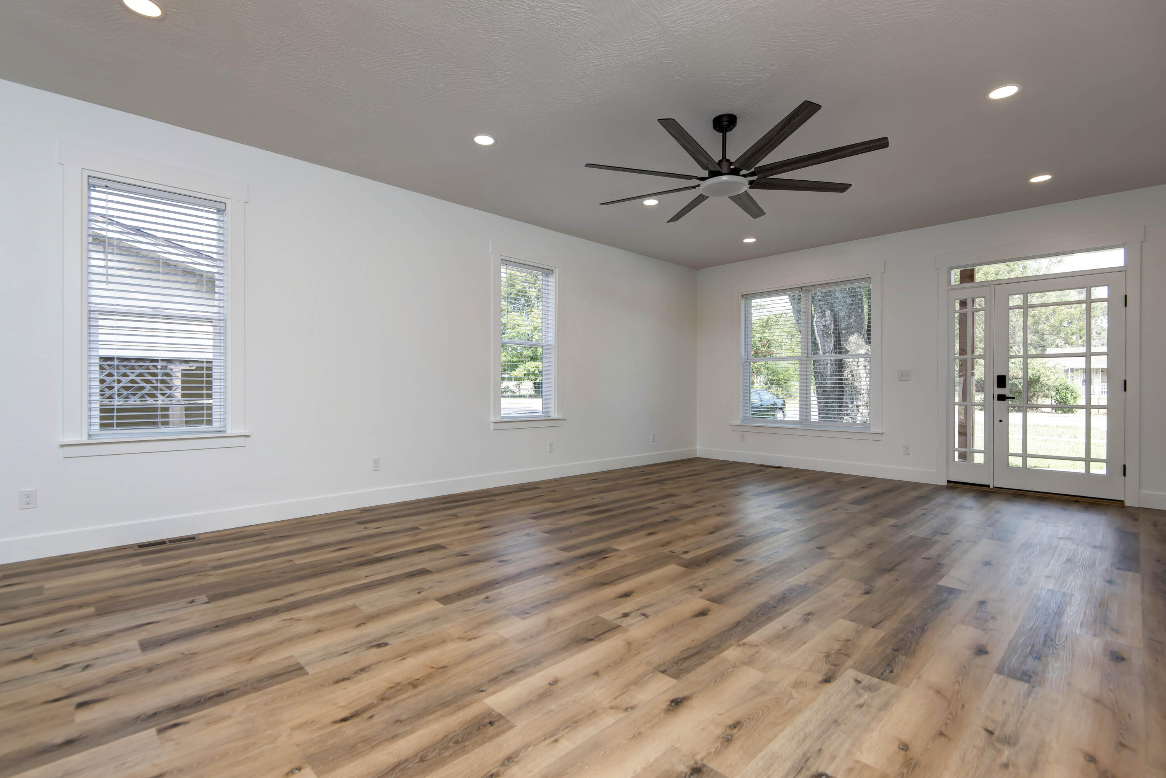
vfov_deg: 73.8
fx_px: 518
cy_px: 389
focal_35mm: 16
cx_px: 583
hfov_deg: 96.7
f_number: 6.7
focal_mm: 16
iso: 200
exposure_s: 1/60
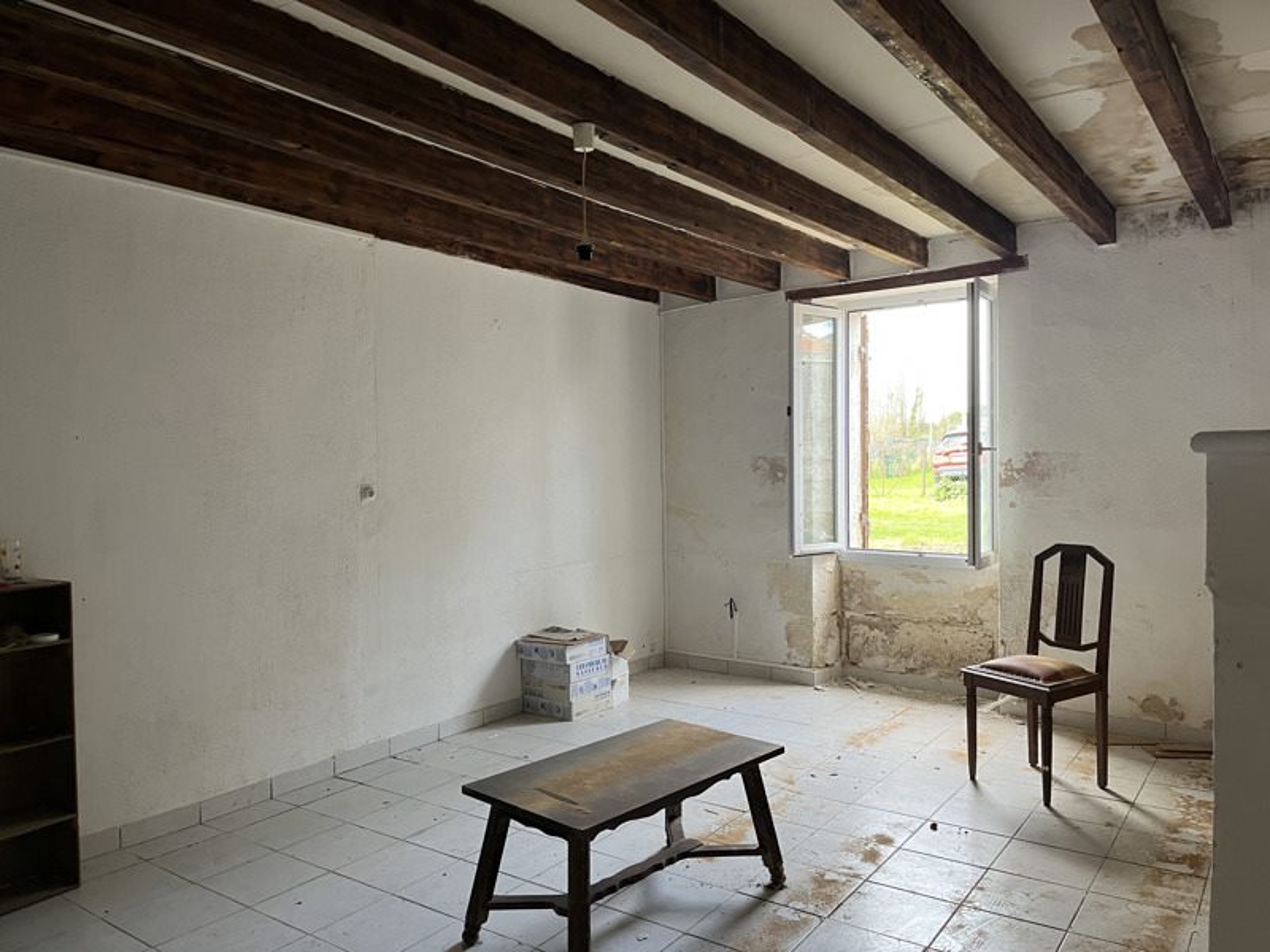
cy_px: 476
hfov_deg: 67.3
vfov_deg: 53.1
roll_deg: +1.2
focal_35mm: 26
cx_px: 635
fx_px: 954
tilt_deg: -1.1
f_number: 1.6
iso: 125
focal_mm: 5.1
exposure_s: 1/96
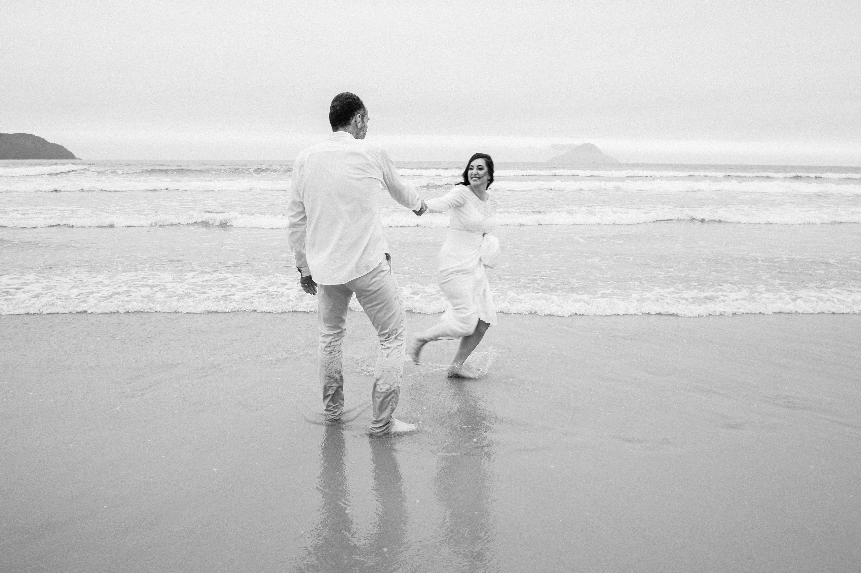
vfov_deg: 47.2
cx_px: 430
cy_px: 286
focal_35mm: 27
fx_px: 657
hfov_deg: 66.5
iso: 250
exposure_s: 1/160
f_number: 5
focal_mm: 18
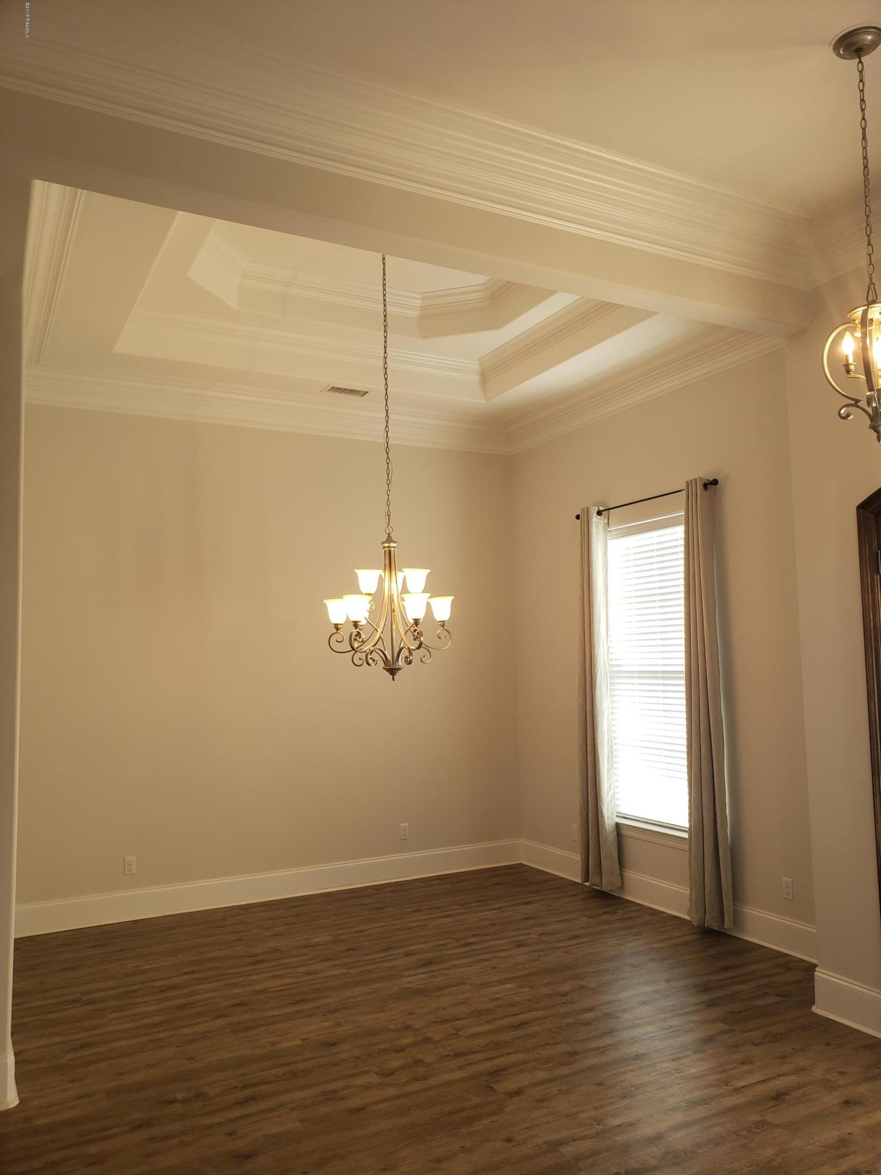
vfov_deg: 67.3
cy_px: 588
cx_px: 440
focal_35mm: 26
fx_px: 882
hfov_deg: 53.1
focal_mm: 4.3
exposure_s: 1/60
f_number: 2.4
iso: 80
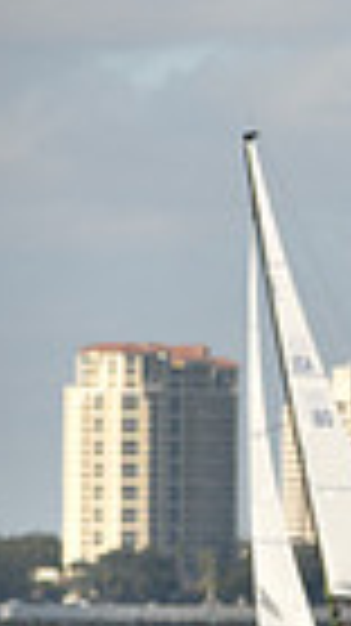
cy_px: 601
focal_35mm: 876
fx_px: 14521
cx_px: 1278
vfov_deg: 2.5
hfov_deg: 1.4
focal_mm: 200
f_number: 6.3
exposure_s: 1/1250
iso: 250
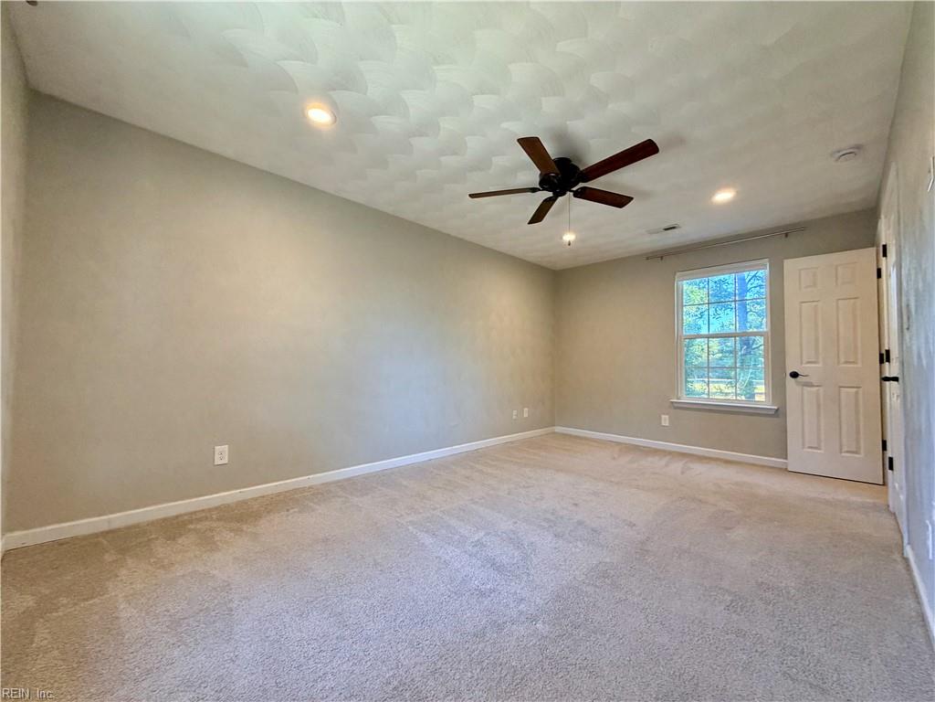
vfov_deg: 85.7
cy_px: 351
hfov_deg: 102.1
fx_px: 378
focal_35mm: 14
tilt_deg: +1.2
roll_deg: -0.1
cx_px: 468
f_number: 2.2
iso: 320
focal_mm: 2.22
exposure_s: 1/120
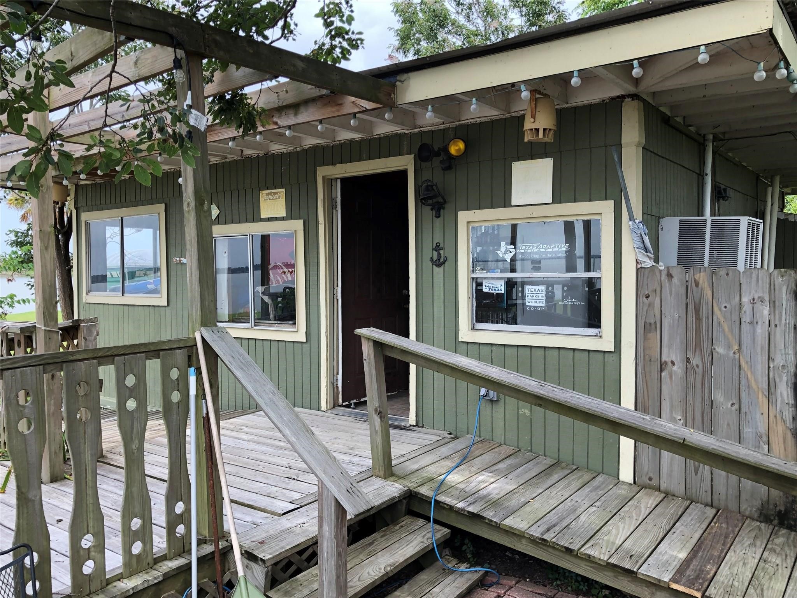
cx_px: 398
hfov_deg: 63.4
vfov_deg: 49.7
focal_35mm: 28
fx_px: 645
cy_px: 299
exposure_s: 1/390
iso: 20
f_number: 1.8
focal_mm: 3.99
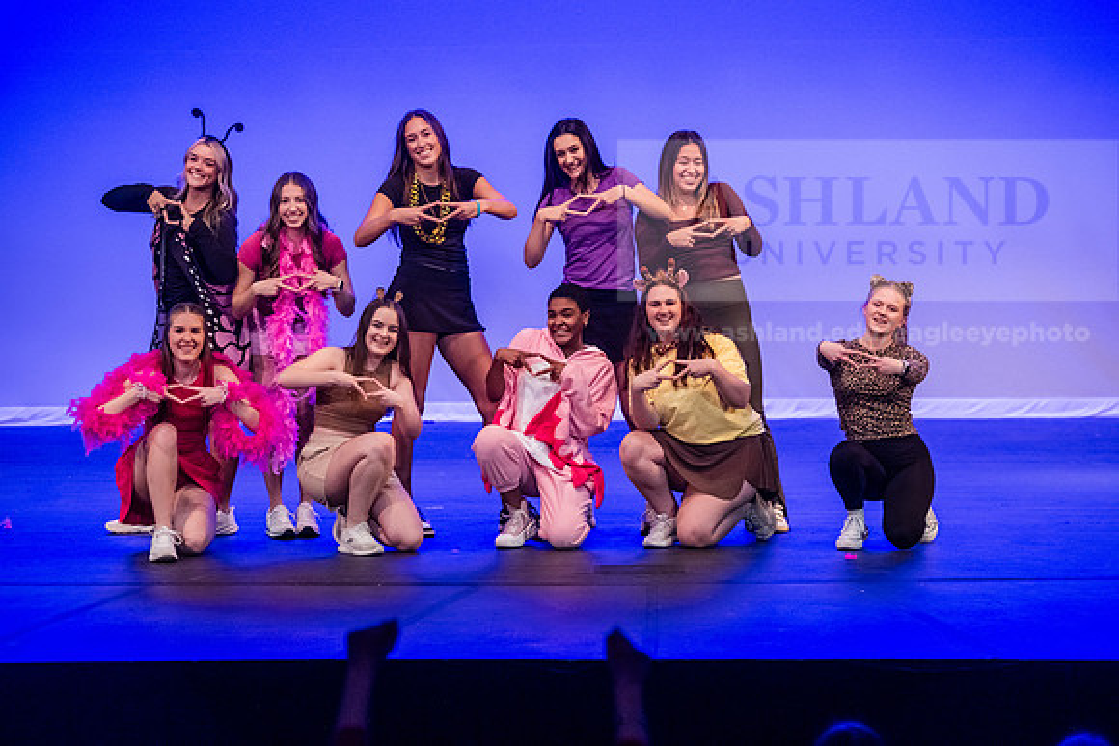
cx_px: 560
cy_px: 373
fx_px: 3793
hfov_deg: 16.8
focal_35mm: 122
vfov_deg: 11.2
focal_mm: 122
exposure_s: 1/250
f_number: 3.5
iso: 4000
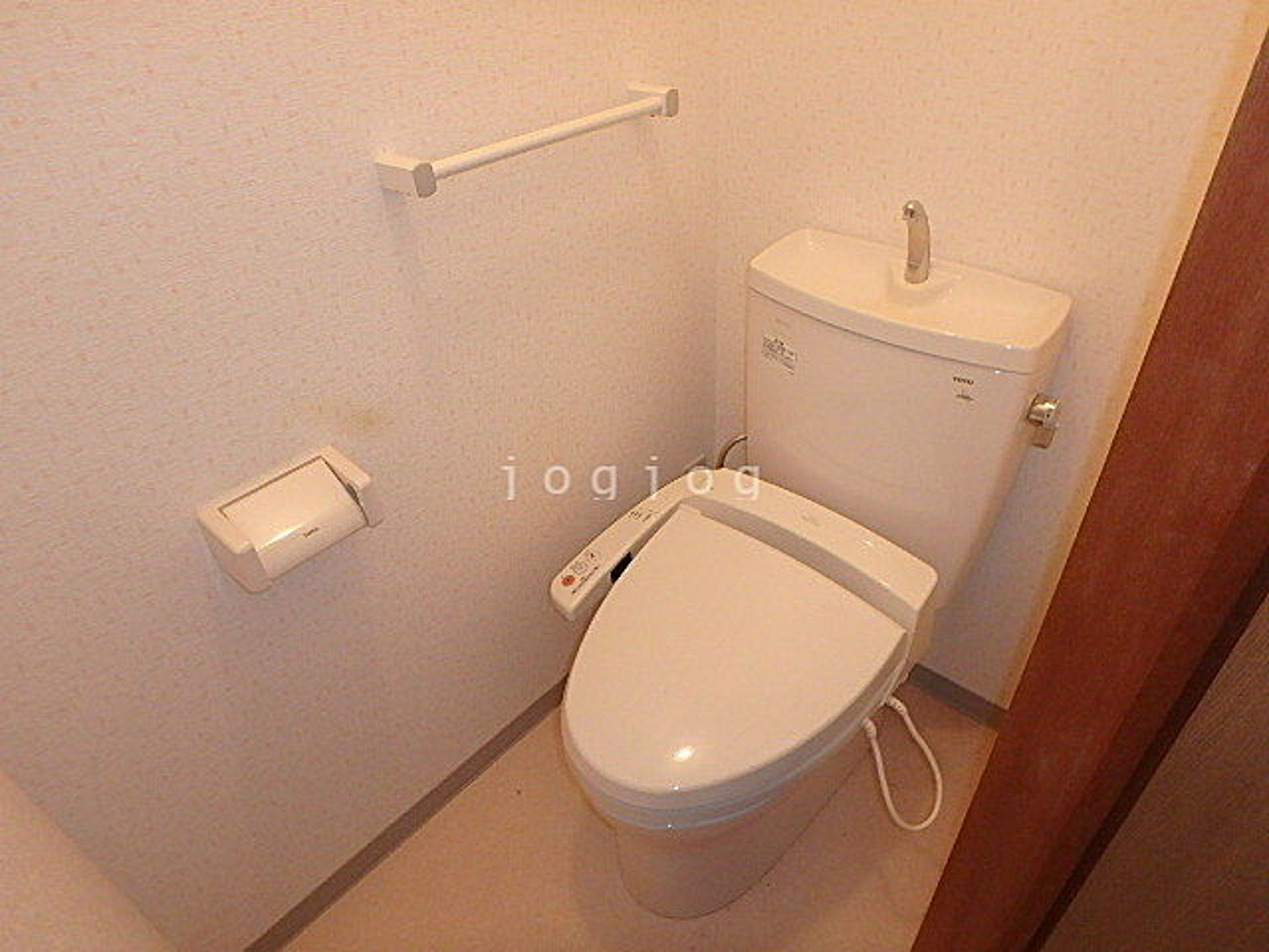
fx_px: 770
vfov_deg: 63.4
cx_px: 634
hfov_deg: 79.0
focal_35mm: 21
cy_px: 476
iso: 400
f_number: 3.5
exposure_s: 1/30
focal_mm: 3.7
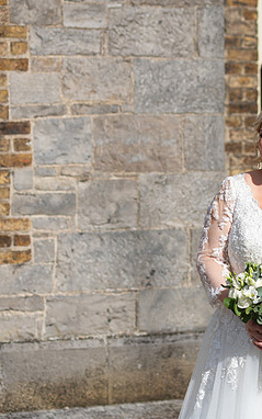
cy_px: 210
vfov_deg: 15.7
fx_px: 1518
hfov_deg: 9.8
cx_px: 277
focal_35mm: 133
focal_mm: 86
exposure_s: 1/640
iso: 80
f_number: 3.5
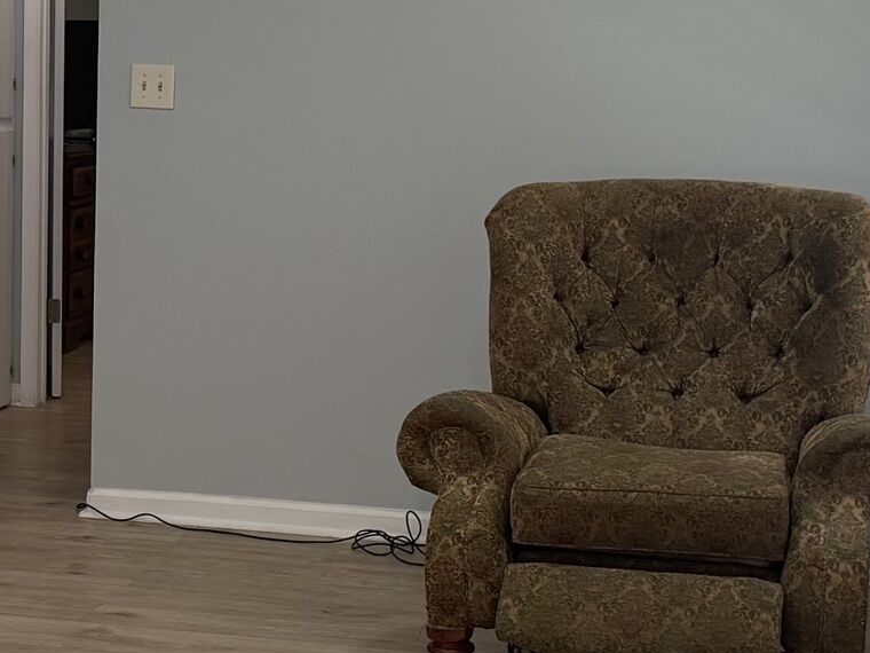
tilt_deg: -4.5
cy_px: 210
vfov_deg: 15.2
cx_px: 128
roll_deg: +0.0
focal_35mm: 97
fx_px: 2438
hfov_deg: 19.9
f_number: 1.78
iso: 200
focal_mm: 6.76
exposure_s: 1/202
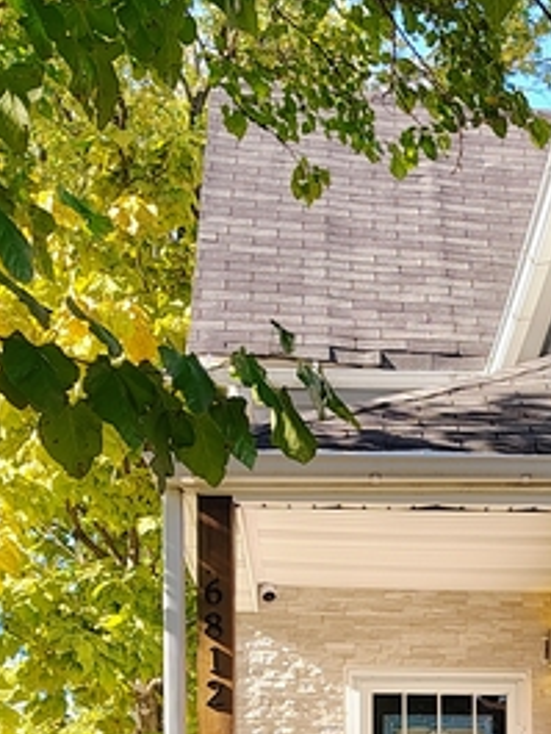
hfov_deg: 14.3
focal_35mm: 98
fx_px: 2078
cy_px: 795
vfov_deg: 19.2
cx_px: 785
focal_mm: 5.56
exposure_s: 1/200
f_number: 1.8
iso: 131
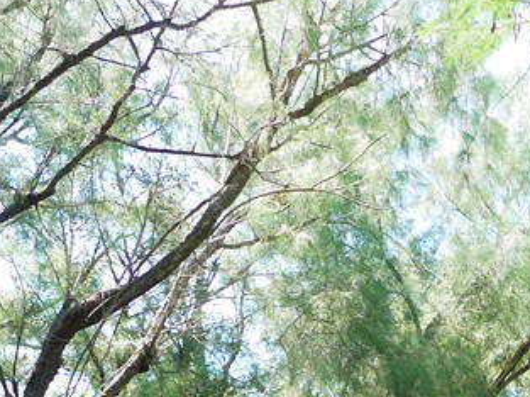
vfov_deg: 14.8
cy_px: 504
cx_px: 764
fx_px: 1468
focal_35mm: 96
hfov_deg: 18.4
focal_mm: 15
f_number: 2.8
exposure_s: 1/250
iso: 200
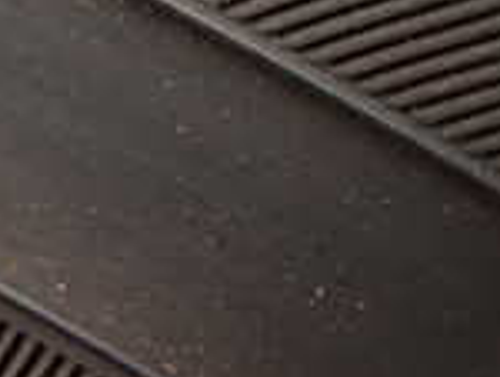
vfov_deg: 12.1
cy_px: 474
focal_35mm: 120
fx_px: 1736
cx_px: -370
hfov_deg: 14.6
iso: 250
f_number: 2.3
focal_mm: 5.4
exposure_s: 1/125
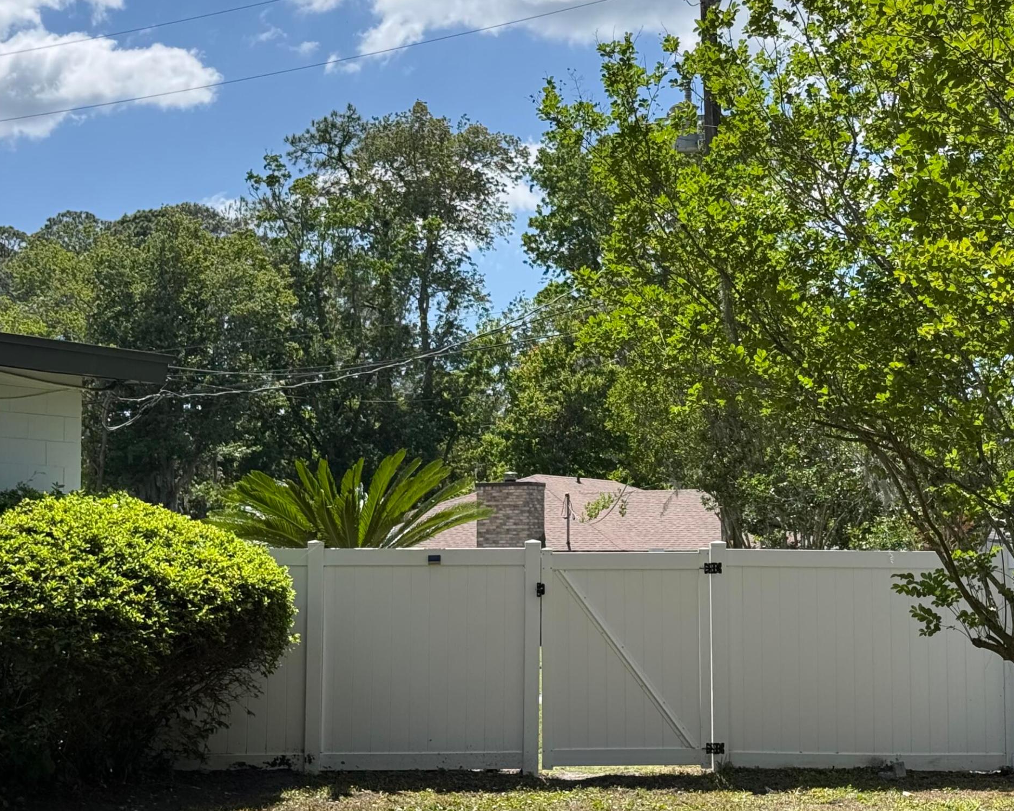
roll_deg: -0.2
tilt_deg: +4.7
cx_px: 638
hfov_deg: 26.3
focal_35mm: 72
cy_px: 400
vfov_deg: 21.3
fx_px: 2161
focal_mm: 6.76
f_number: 1.78
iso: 100
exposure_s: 1/4329
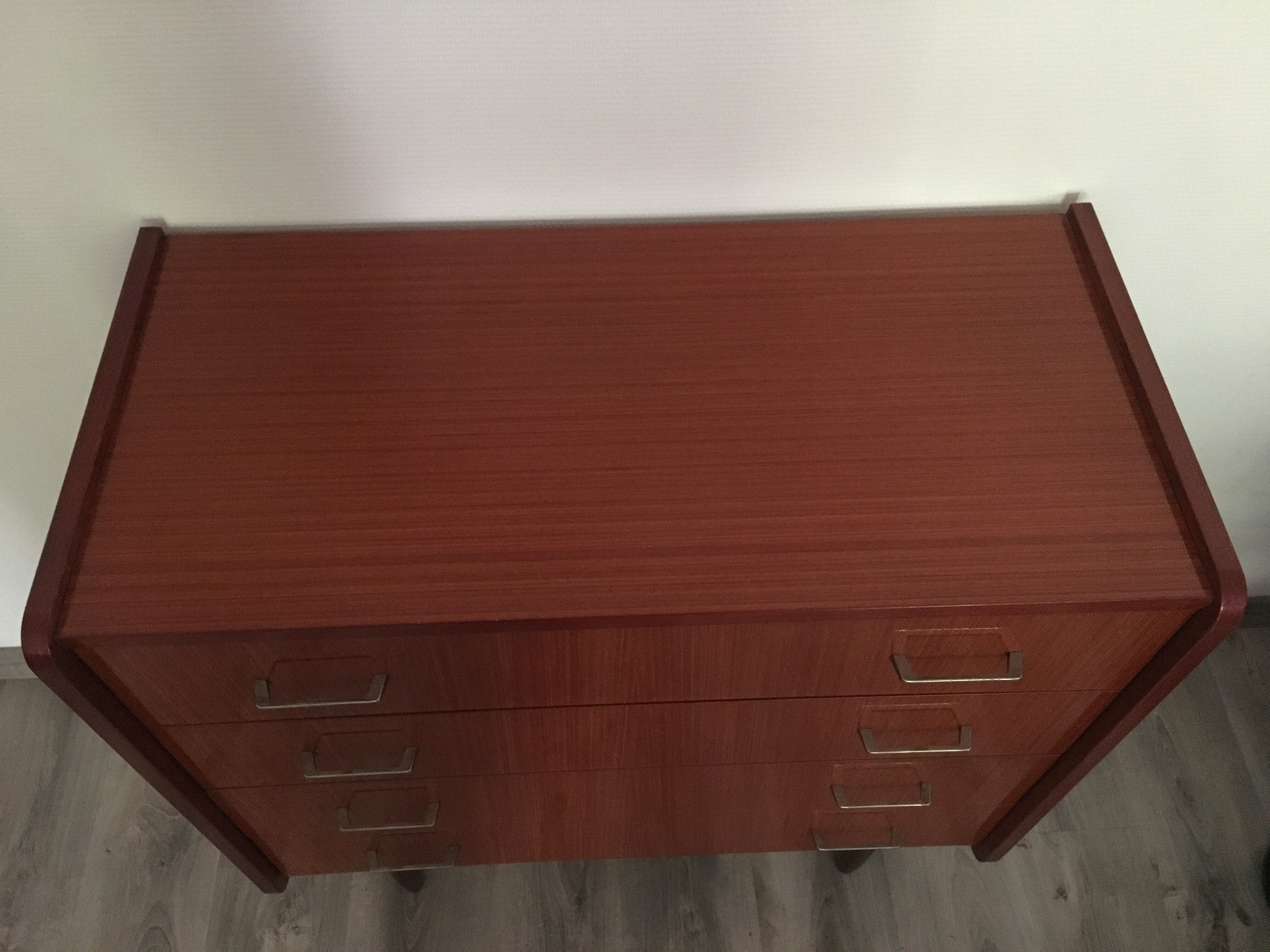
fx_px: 1064
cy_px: 476
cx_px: 635
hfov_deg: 61.7
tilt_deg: -54.3
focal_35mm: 29
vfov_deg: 48.2
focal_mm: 4.15
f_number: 2.2
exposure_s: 1/17
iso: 320
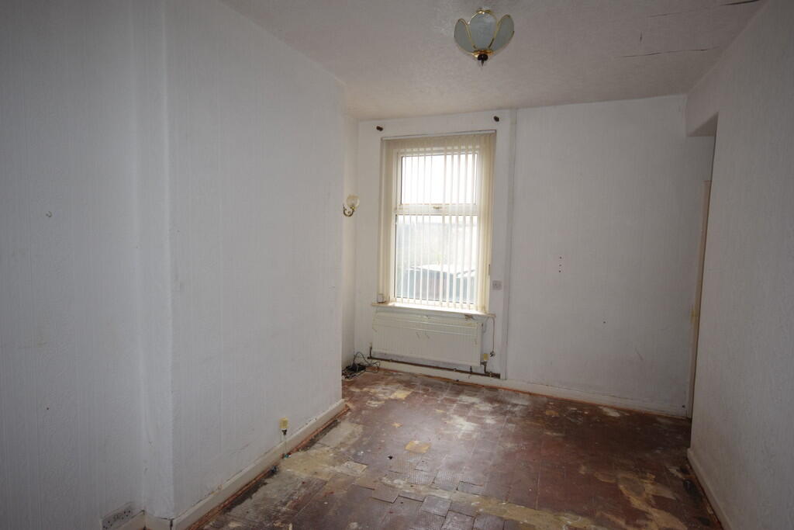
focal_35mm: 20
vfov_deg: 63.2
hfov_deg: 85.4
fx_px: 430
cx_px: 397
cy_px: 265
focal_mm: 13
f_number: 5
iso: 800
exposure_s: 1/100
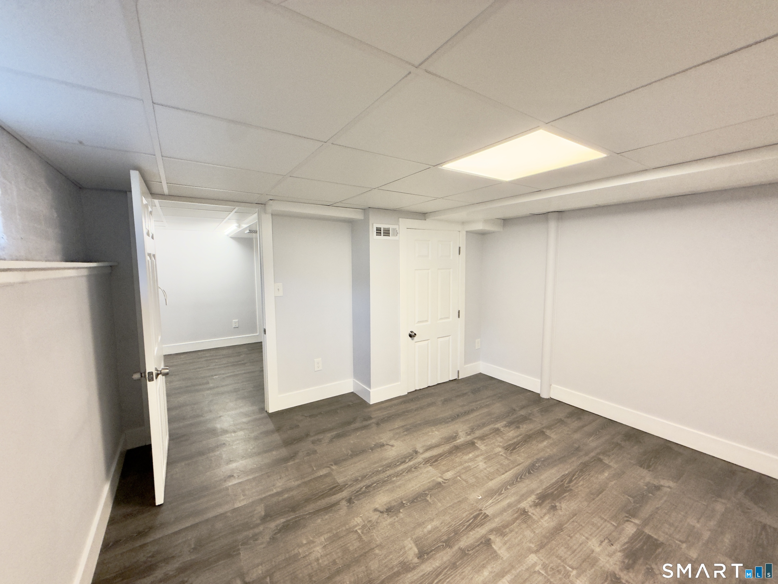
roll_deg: +0.5
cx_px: 389
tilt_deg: -4.4
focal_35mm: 14
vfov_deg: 85.7
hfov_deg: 102.1
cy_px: 292
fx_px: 315
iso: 320
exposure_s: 1/120
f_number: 2.2
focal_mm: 2.22
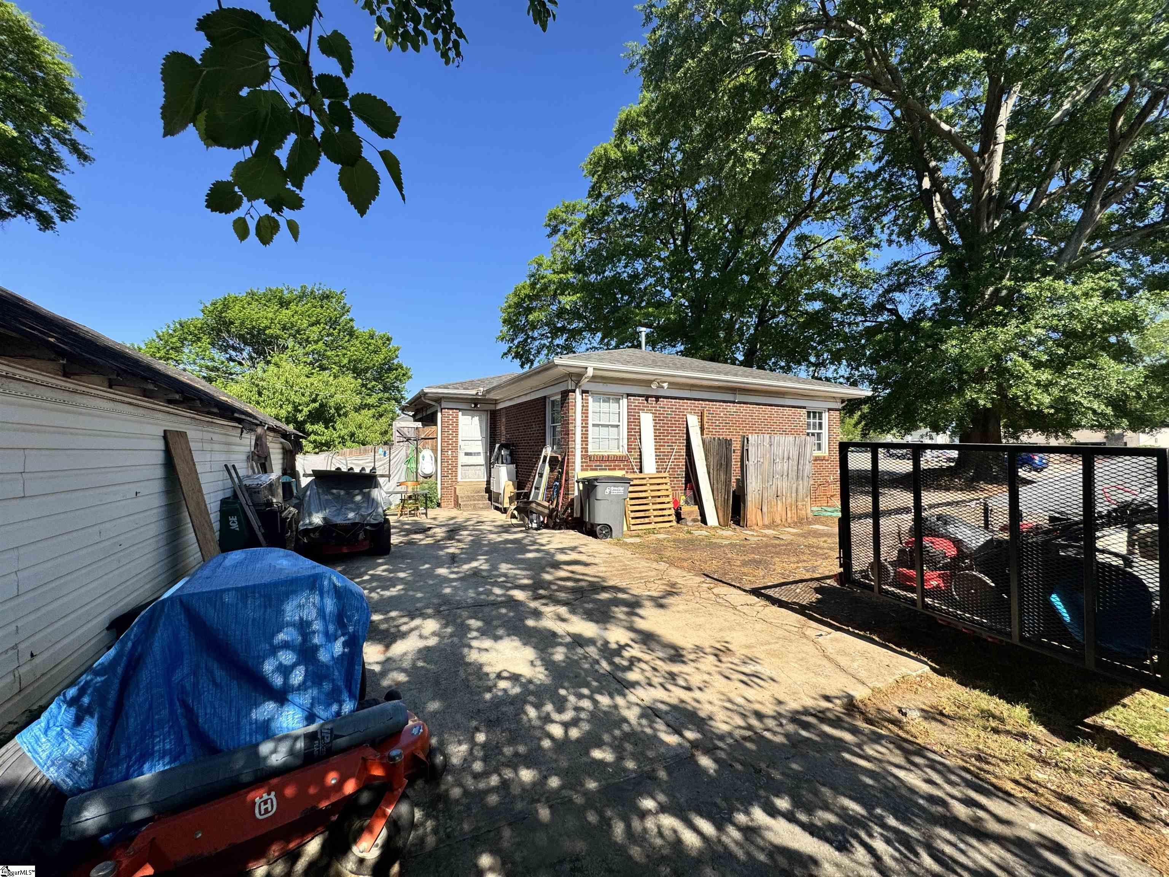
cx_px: 584
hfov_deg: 102.1
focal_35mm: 14
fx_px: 473
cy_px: 438
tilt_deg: +0.6
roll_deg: -0.3
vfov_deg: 85.7
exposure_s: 1/1600
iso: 50
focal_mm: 2.22
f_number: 2.2
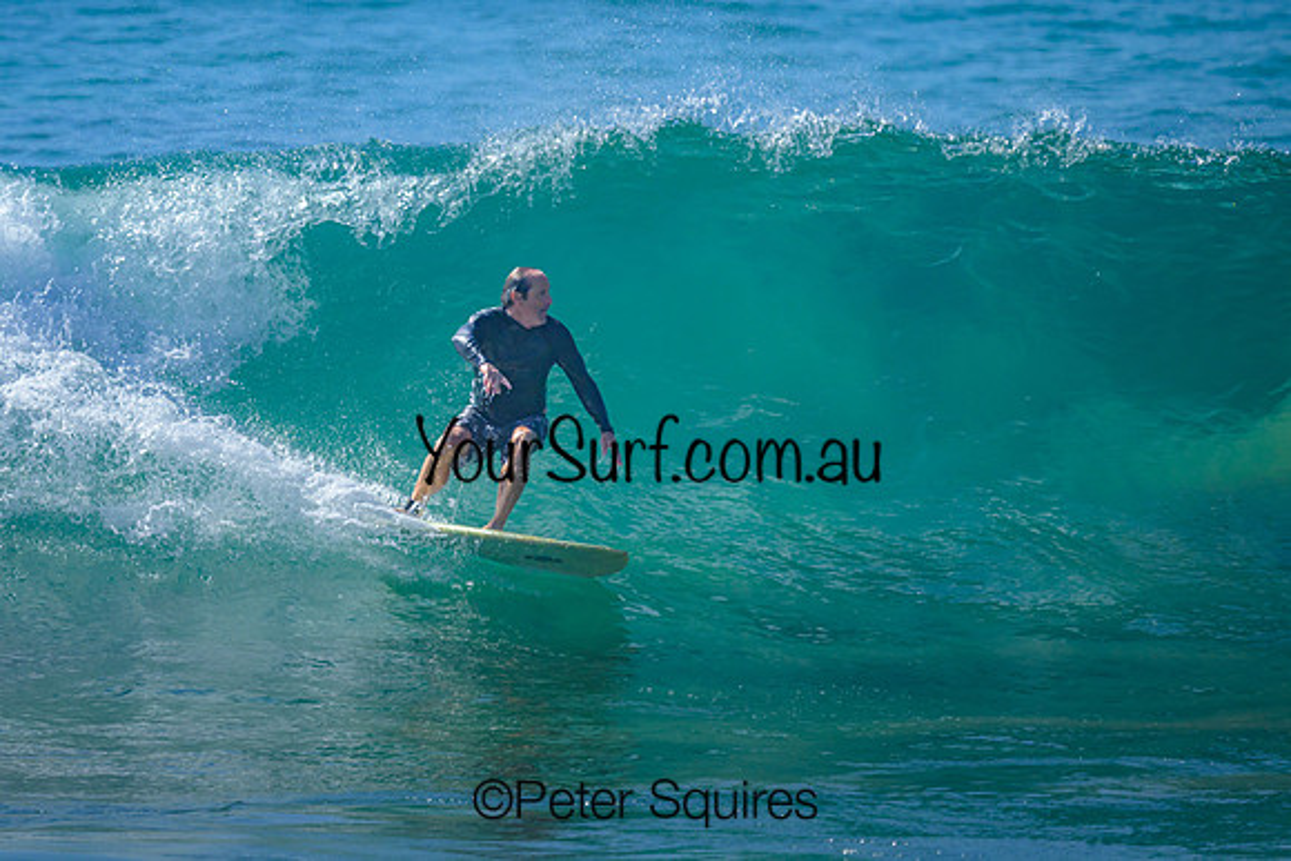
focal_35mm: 1101
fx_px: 39486
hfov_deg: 1.9
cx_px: 416
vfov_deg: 1.2
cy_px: 269
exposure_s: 1/3200
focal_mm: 800
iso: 450
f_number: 6.3
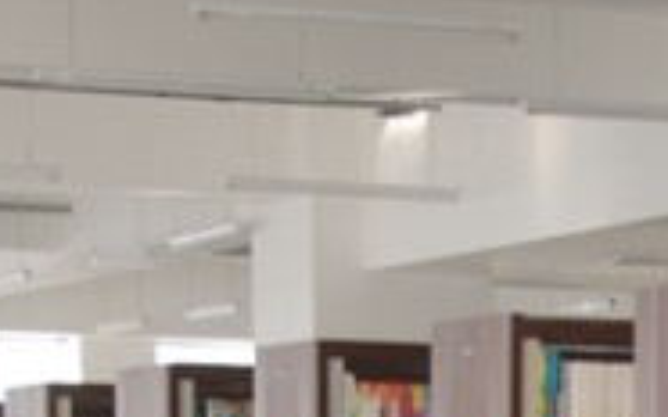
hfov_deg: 8.5
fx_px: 4414
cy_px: 922
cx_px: 855
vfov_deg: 5.3
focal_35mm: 243
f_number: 4
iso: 110
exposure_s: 1/30
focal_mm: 31
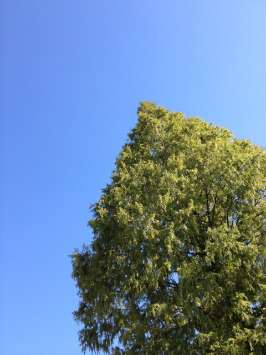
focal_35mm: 35
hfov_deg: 40.7
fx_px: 359
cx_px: 133
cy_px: 178
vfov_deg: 52.6
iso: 64
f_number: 2.4
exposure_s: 1/480
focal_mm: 4.28
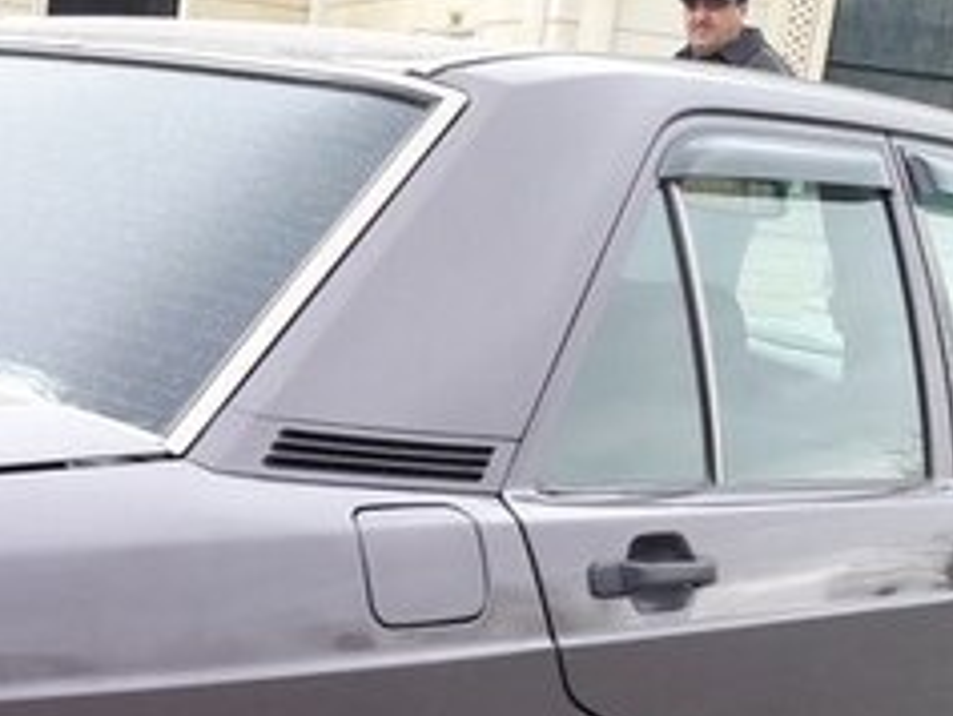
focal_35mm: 78
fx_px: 2148
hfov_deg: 24.5
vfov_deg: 18.0
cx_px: 165
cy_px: 855
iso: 50
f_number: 1.9
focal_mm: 3.7
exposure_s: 1/100
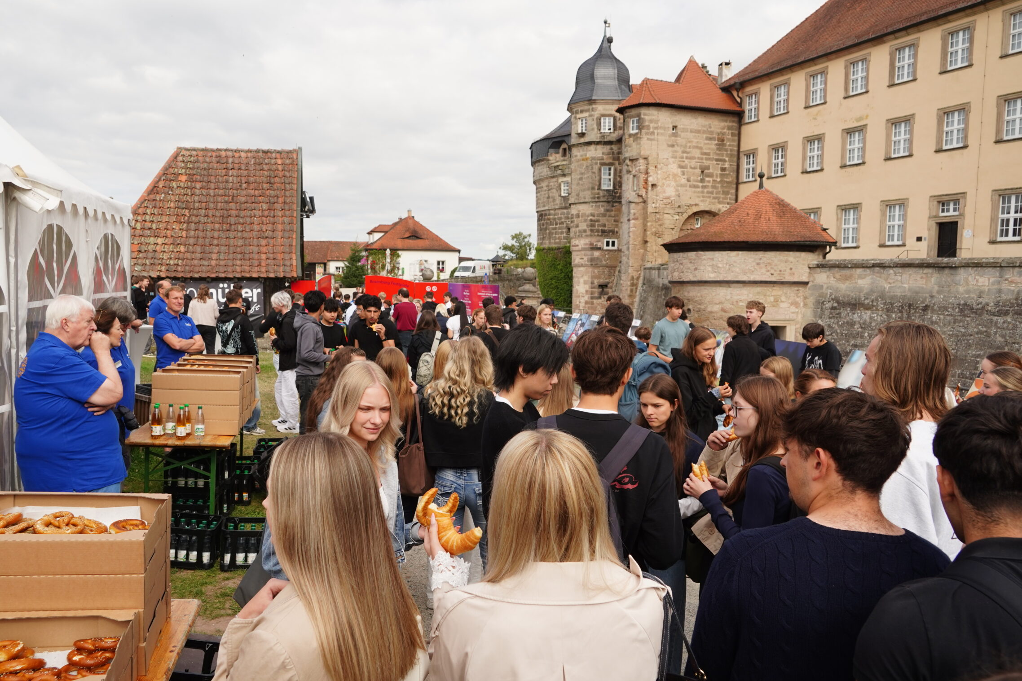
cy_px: 354
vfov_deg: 47.9
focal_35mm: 27
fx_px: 766
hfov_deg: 67.3
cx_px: 467
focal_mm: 24
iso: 250
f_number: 8
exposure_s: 1/400
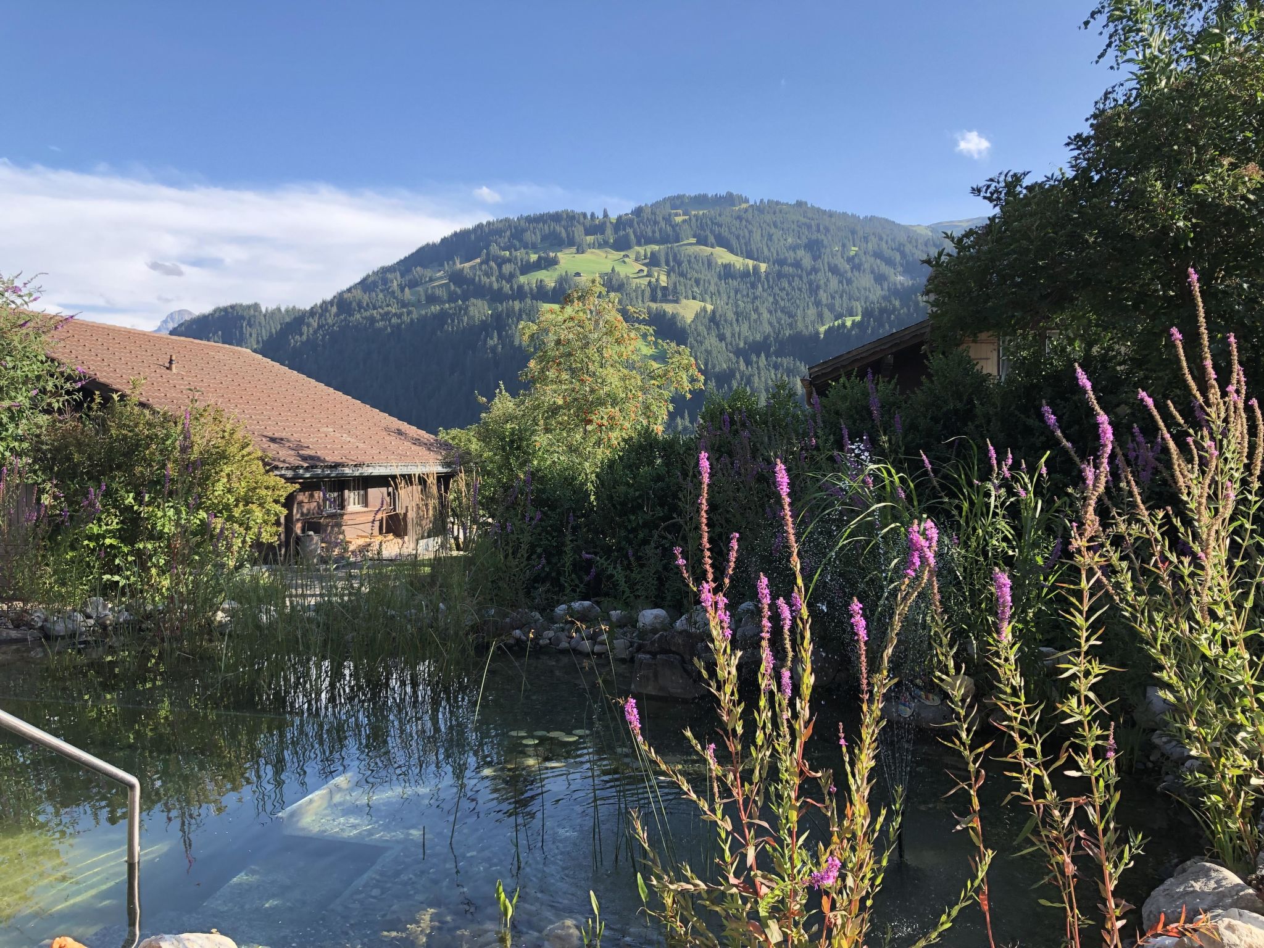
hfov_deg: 63.4
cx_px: 632
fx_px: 1022
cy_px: 474
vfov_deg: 49.7
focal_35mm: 28
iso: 20
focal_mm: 3.99
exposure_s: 1/571
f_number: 1.8
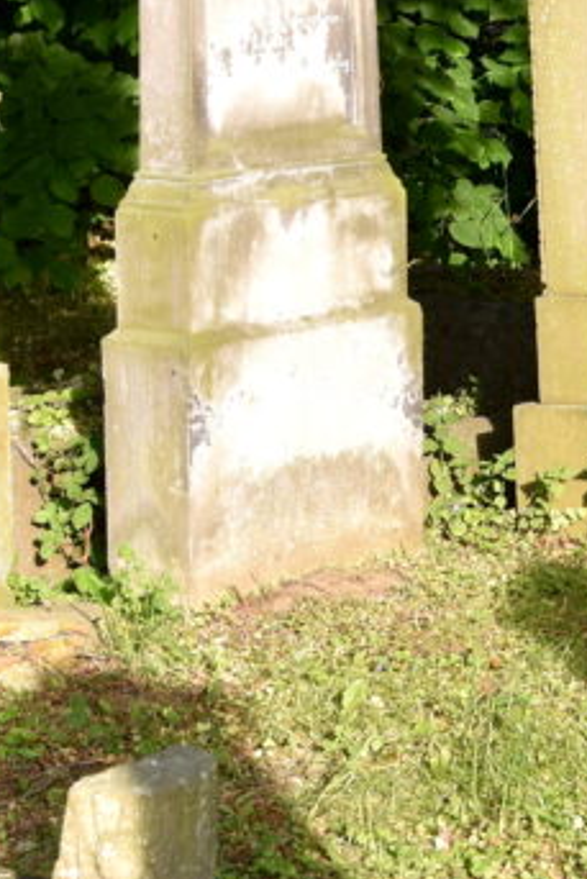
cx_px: 951
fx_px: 3689
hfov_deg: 8.8
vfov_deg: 13.6
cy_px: 486
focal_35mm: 151
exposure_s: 1/250
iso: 200
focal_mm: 30
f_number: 5.6
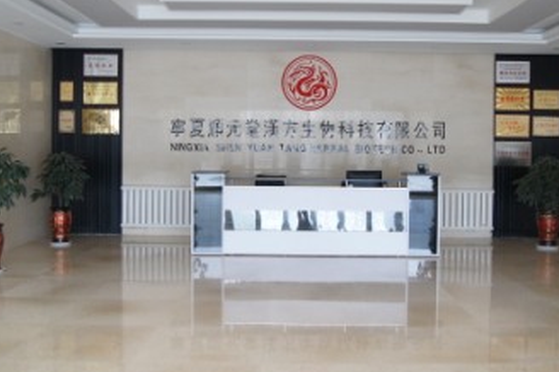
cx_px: 300
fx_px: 636
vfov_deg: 32.5
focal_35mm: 41
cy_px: 160
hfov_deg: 47.4
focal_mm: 20
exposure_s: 1/200
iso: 800
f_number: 4
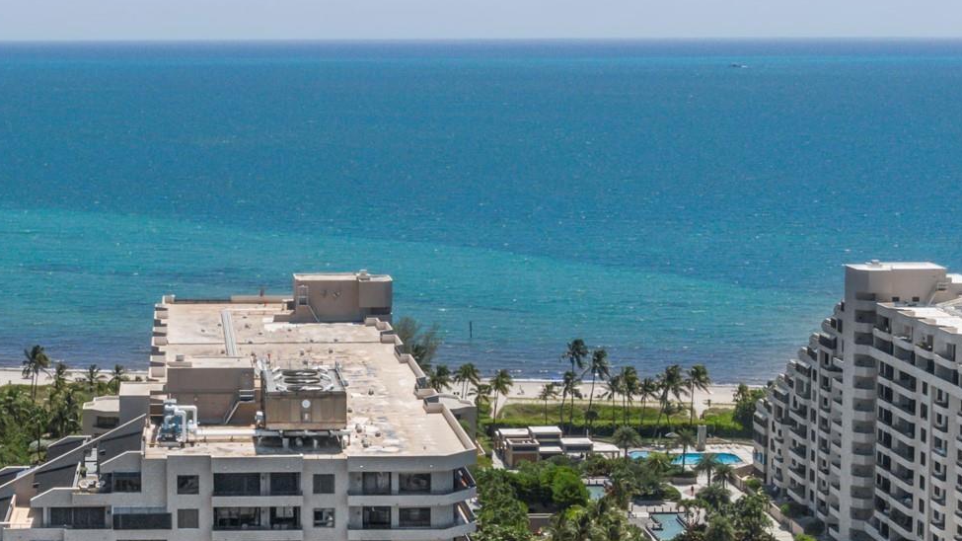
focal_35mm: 84
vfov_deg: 14.3
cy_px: 408
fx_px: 2142
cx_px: 225
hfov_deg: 25.0
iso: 100
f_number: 3.8
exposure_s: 1/1600
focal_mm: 8.42
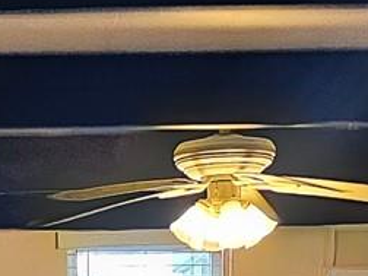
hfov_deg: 13.4
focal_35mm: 146
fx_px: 1552
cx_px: 32
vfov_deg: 8.8
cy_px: 761
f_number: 1.7
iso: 400
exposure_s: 1/120
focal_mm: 6.3
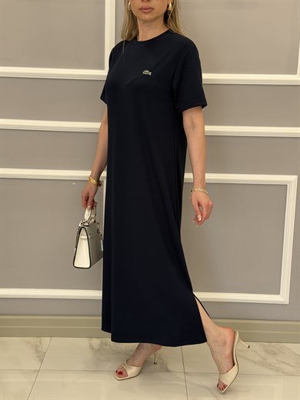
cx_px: 150
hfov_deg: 30.3
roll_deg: -1.6
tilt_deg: -10.5
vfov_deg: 39.7
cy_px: 200
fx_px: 555
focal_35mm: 48
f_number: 1.78
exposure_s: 1/121
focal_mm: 6.76
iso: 100
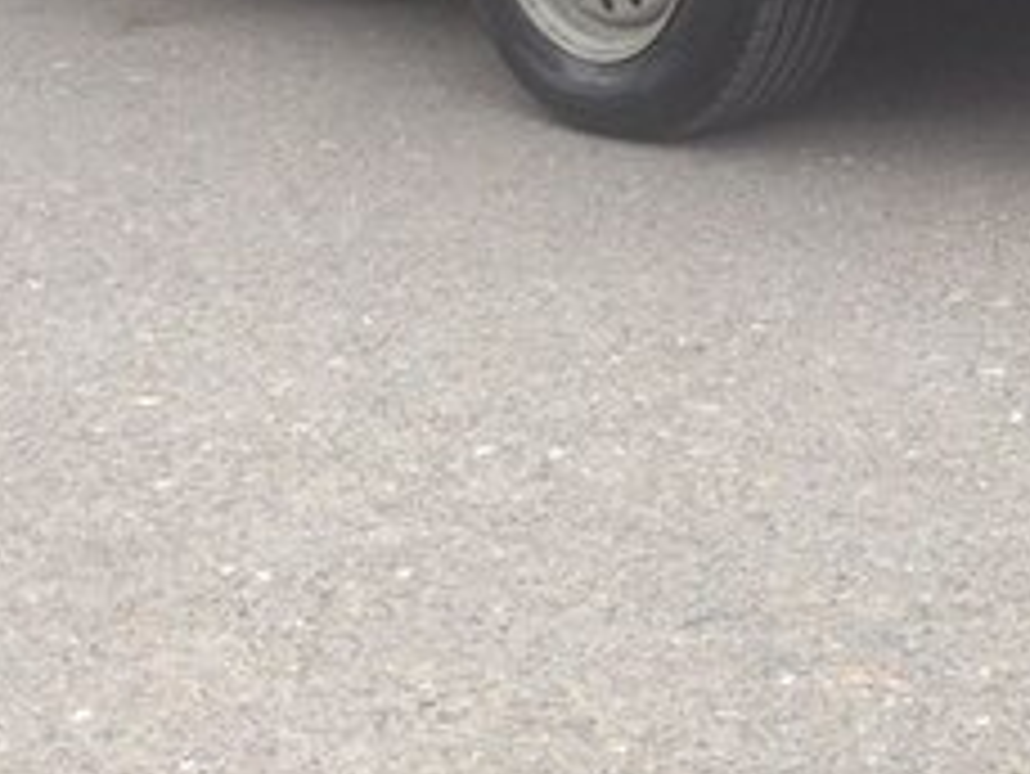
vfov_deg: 14.9
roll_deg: +1.3
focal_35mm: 95
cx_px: 882
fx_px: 2828
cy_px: -223
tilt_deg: -8.1
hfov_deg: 20.3
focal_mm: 4.12
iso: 50
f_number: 2.4
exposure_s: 1/136
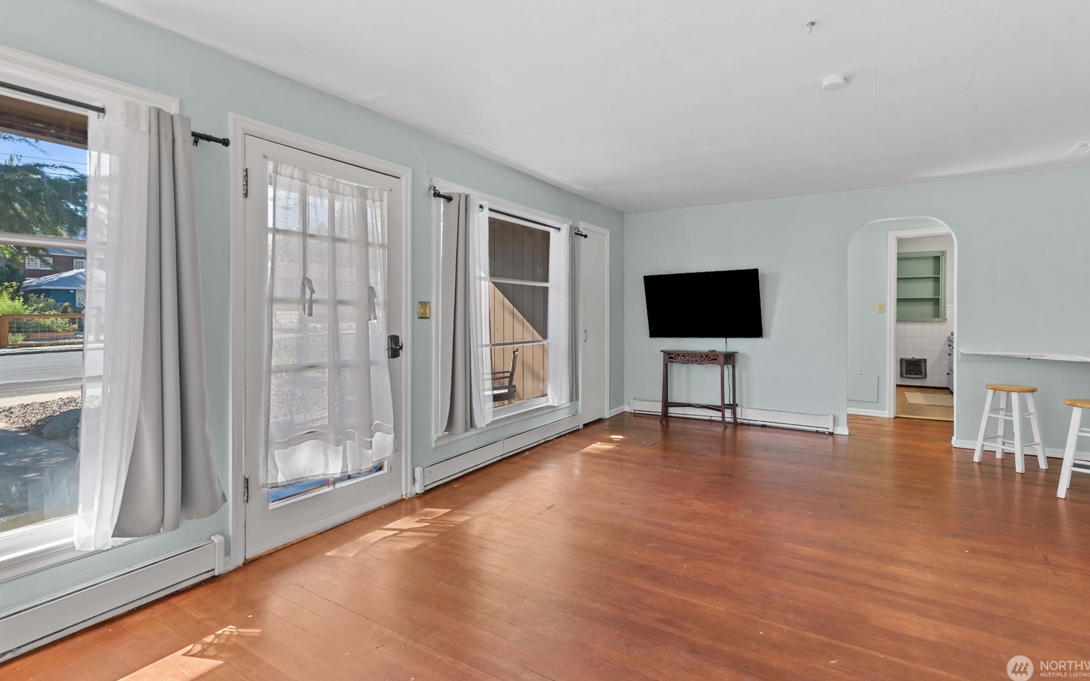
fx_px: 475
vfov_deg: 71.2
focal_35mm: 16
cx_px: 569
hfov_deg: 97.8
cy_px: 320
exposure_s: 1/8
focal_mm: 15
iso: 200
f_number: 7.1
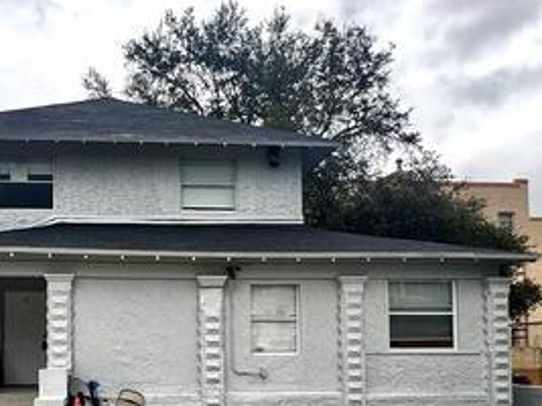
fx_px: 548
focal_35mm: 35
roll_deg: +0.1
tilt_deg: +1.5
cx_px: 141
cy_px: 337
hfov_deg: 50.6
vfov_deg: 38.8
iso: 40
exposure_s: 1/214
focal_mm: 2.22
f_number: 2.2
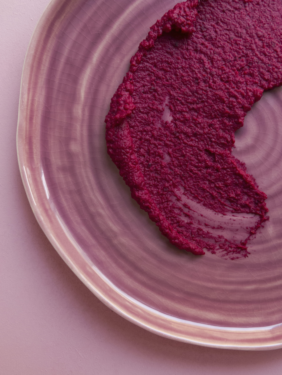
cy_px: 188
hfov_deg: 46.8
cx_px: 141
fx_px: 326
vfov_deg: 60.0
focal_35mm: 30
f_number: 4
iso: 100
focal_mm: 5.4
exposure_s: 1/10
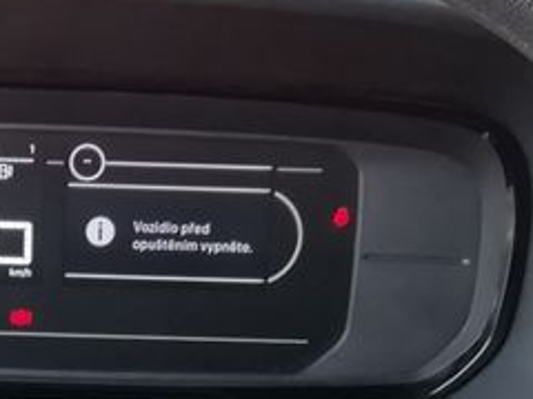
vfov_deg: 12.6
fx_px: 1709
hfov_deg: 17.4
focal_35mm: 111
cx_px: 27
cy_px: 614
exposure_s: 1/100
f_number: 2.2
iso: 80
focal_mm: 3.21
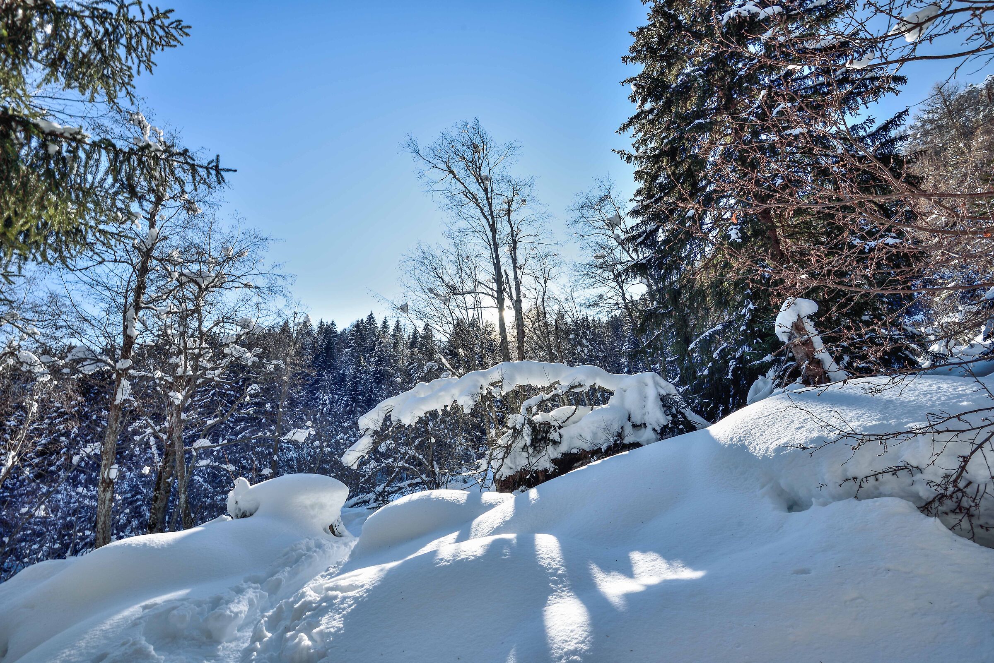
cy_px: 332
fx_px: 442
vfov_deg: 73.8
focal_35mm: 16
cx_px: 497
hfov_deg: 96.7
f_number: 11
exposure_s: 1/25
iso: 100
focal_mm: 16
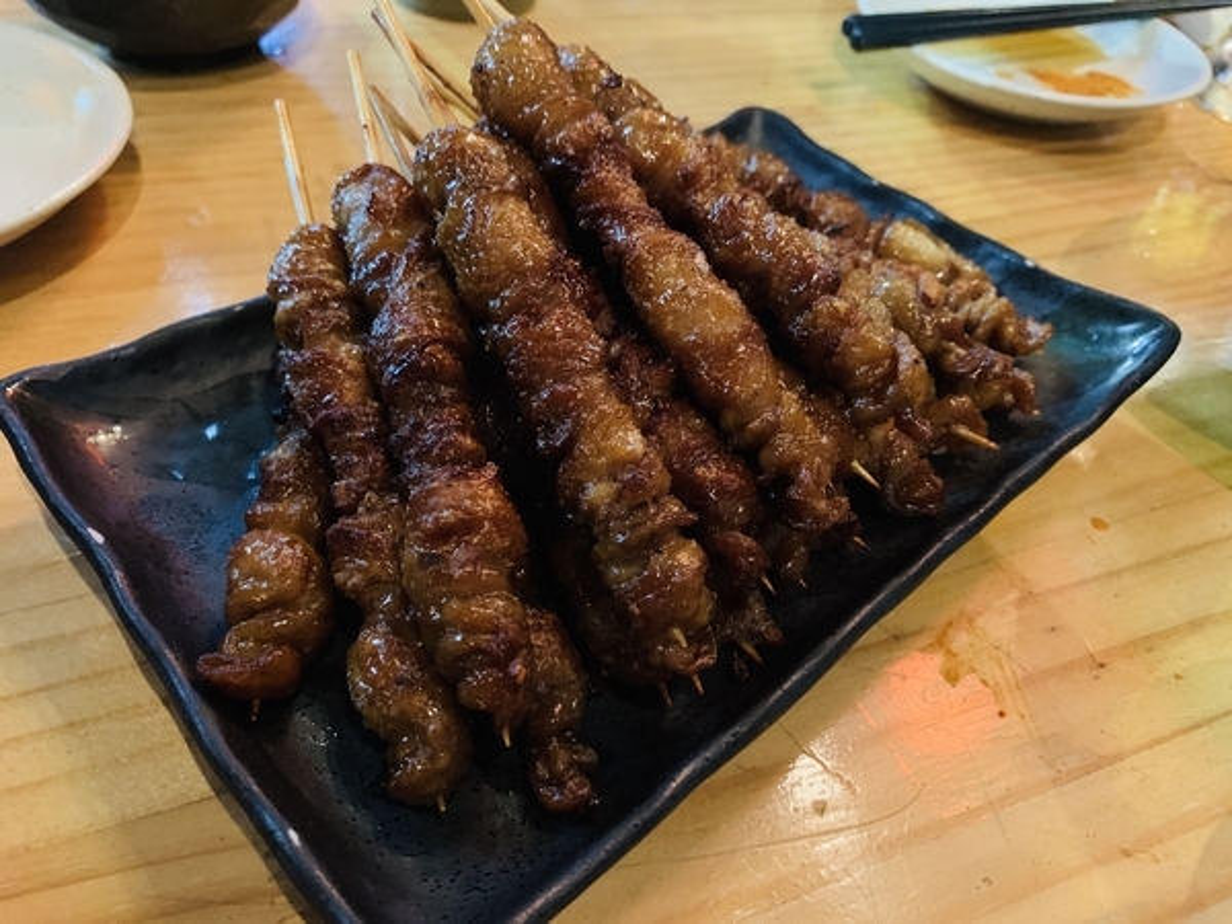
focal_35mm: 26
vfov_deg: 53.1
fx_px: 925
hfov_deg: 67.3
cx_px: 616
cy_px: 462
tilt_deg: -46.8
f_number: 1.8
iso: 640
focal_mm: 4.25
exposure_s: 1/25
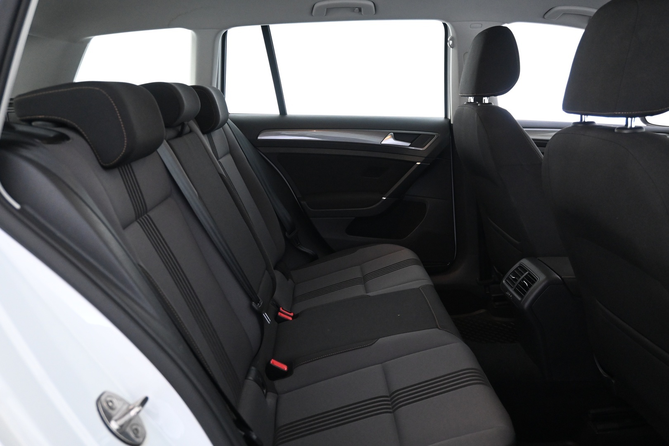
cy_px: 223
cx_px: 334
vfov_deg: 45.7
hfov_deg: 64.6
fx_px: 530
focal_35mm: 28
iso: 2500
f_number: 3.8
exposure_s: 1/30
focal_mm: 19
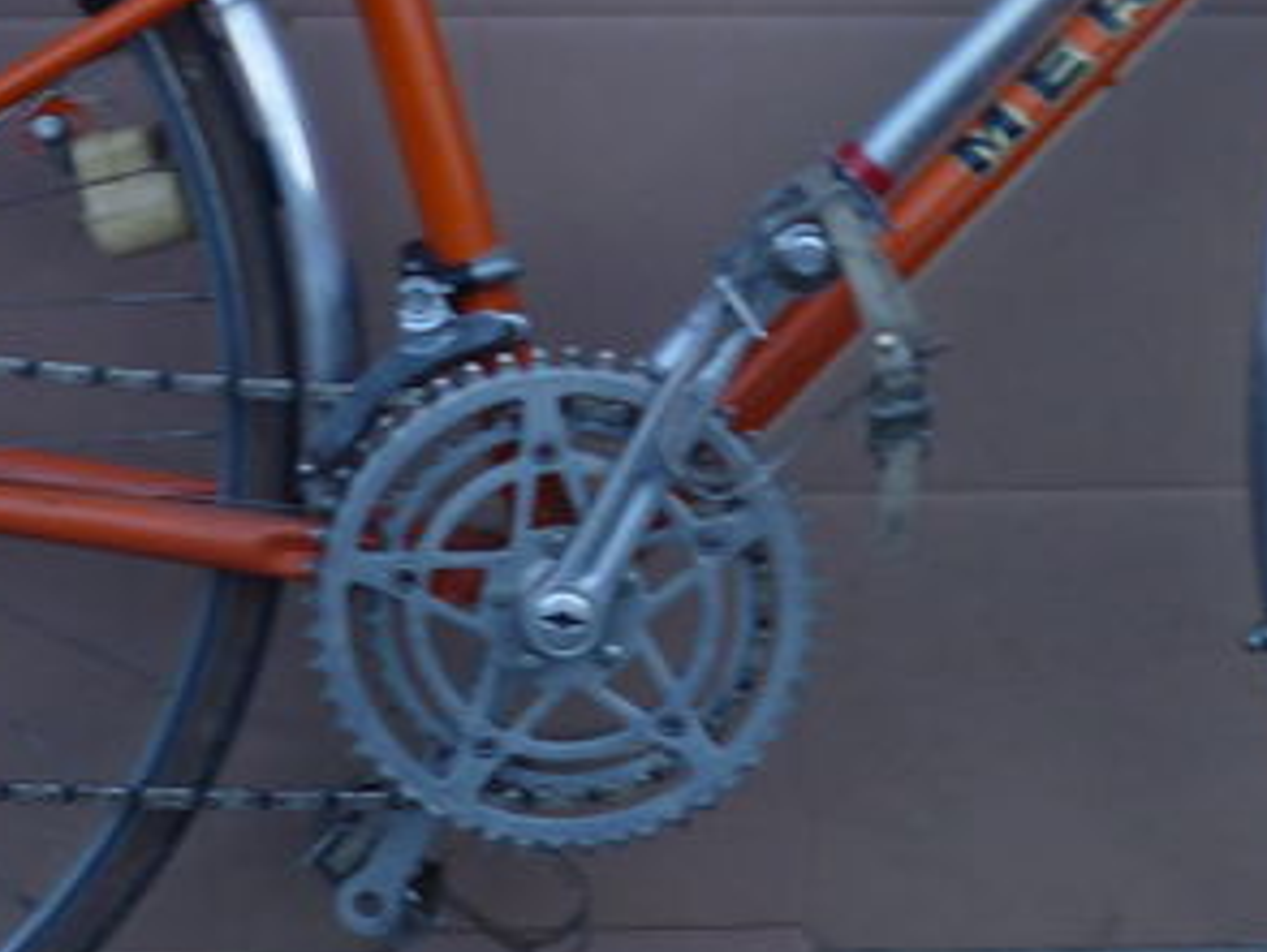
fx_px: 3114
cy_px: 323
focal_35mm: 85
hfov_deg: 23.0
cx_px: 715
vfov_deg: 17.4
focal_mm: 4.5
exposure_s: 1/60
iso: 80
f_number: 2.8
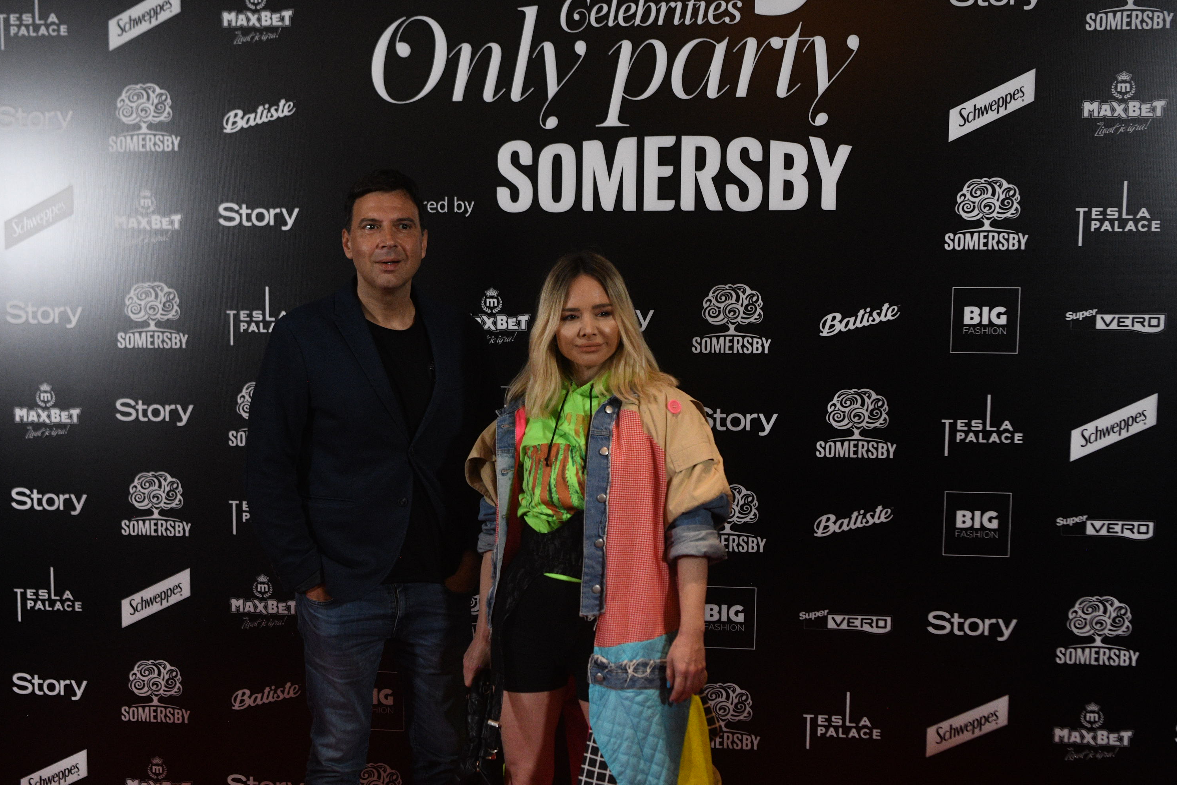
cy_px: 520
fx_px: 1537
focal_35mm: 47
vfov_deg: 28.5
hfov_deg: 41.9
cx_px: 578
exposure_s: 1/320
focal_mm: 34
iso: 2500
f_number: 3.2
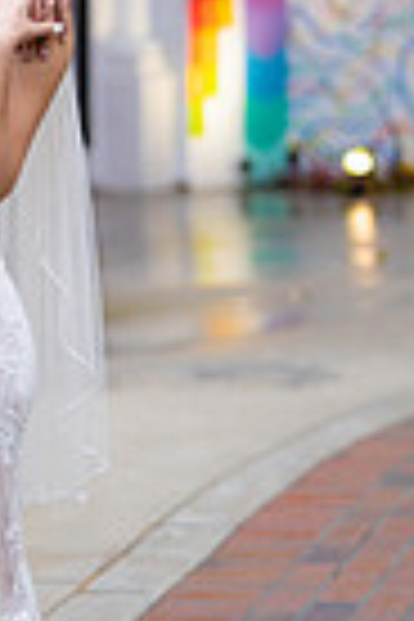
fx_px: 2812
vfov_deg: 12.6
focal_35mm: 163
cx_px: -230
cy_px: 162
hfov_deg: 8.2
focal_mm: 50
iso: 640
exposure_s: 1/200
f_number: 1.4
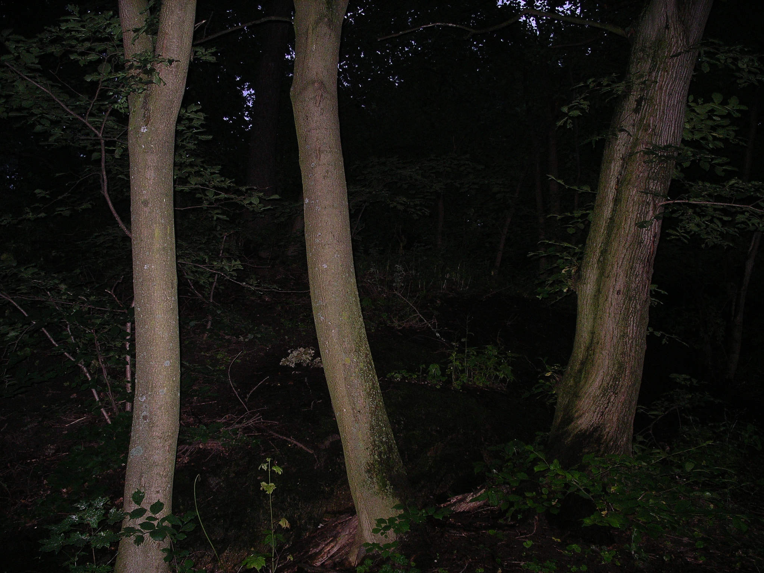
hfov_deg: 50.1
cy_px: 286
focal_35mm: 37
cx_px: 382
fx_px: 817
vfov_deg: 38.7
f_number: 2.8
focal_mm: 7.8
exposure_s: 1/40
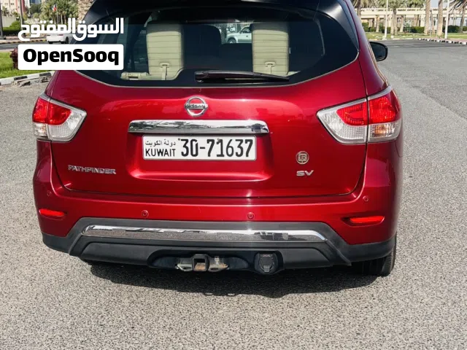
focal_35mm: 26
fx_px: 351
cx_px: 234
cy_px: 175
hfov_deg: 67.3
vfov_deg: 53.1
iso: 50
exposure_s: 1/4115
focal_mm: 5.7
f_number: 1.5
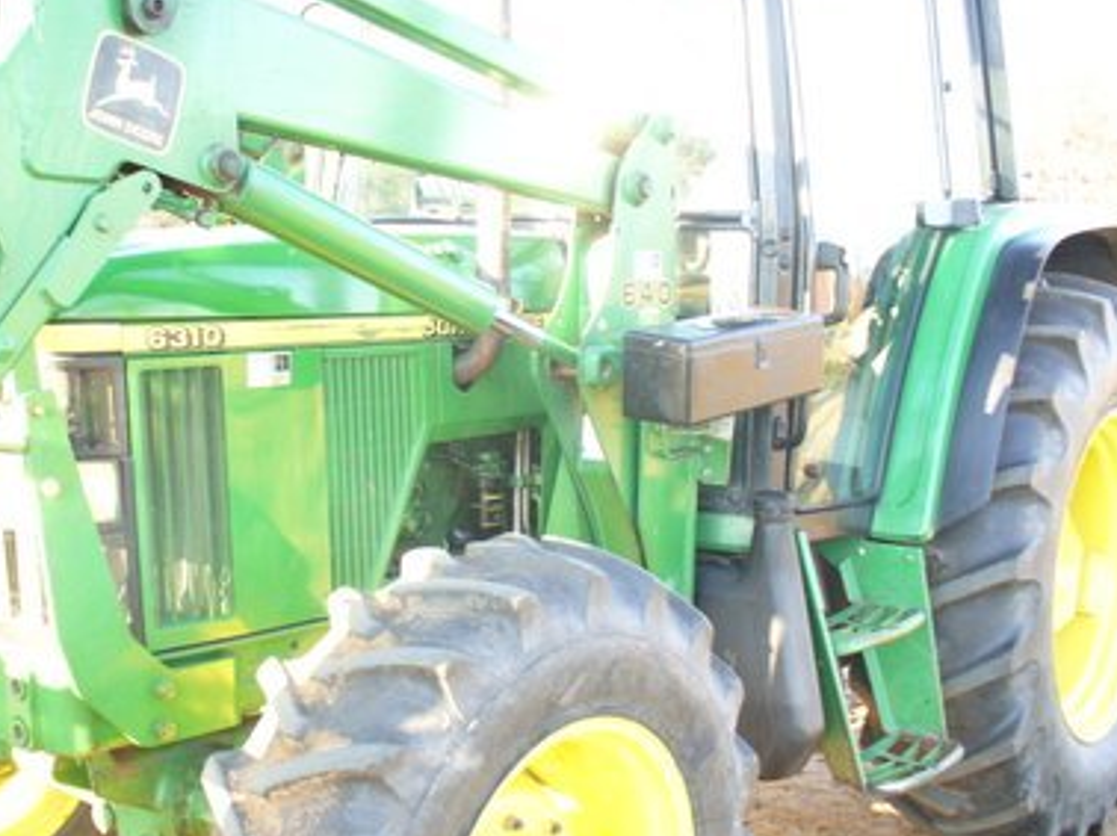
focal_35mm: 47
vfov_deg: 30.8
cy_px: 405
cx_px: 423
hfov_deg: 40.2
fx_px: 1516
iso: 80
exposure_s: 1/40
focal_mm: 6.1
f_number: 2.8
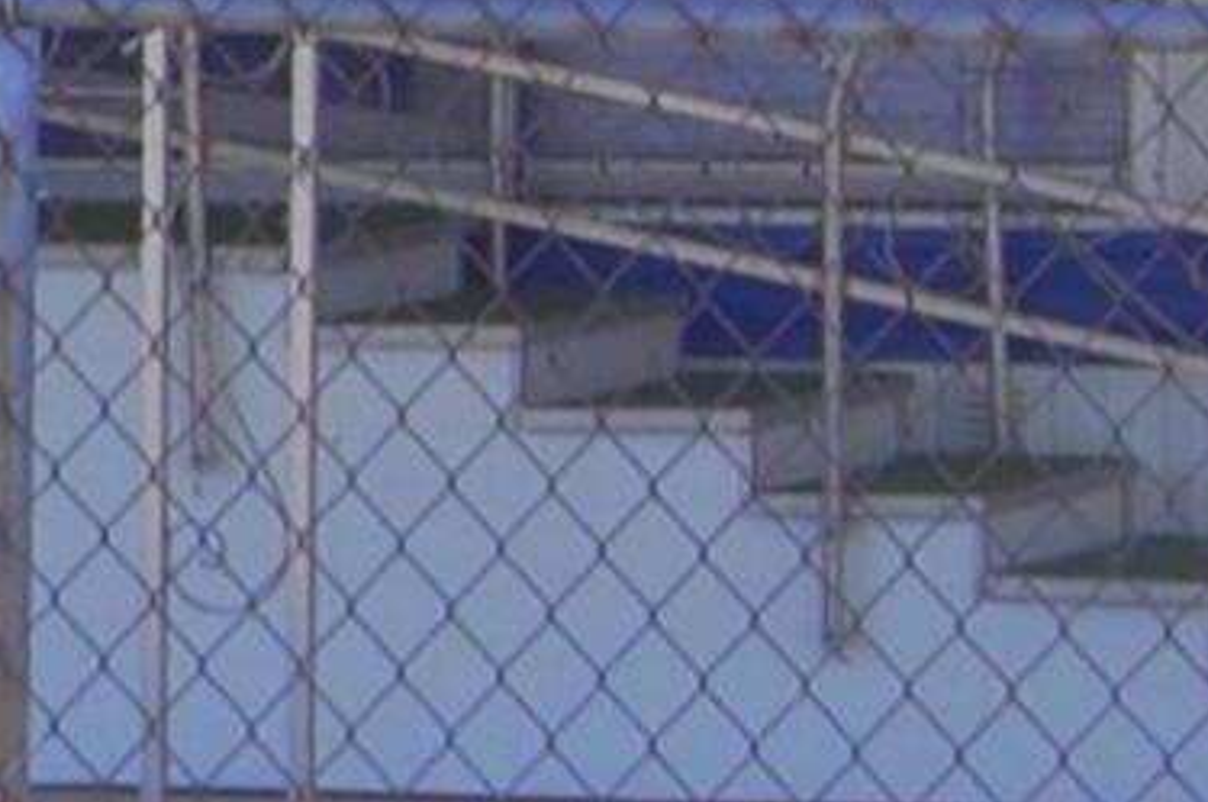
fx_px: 12466
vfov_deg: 3.7
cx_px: -1640
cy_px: -158
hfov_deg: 5.4
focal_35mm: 372
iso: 200
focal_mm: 31
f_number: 7.1
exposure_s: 1/200
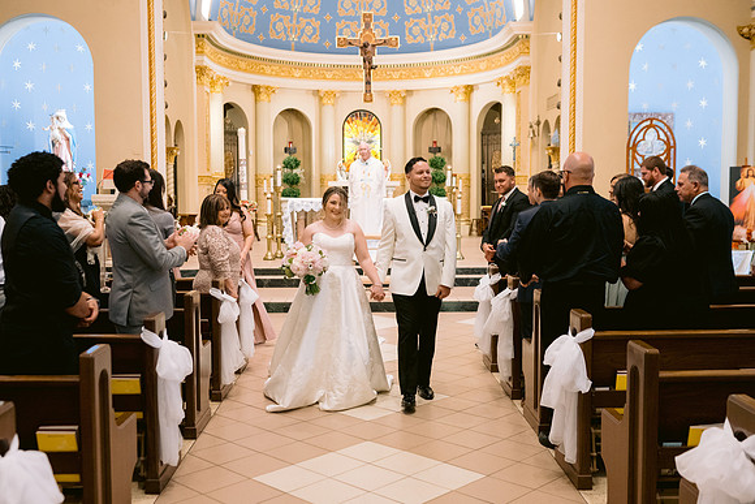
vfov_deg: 34.4
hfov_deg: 49.8
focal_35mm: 39
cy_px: 251
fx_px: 813
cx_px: 375
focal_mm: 35
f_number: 2.8
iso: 1600
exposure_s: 1/160
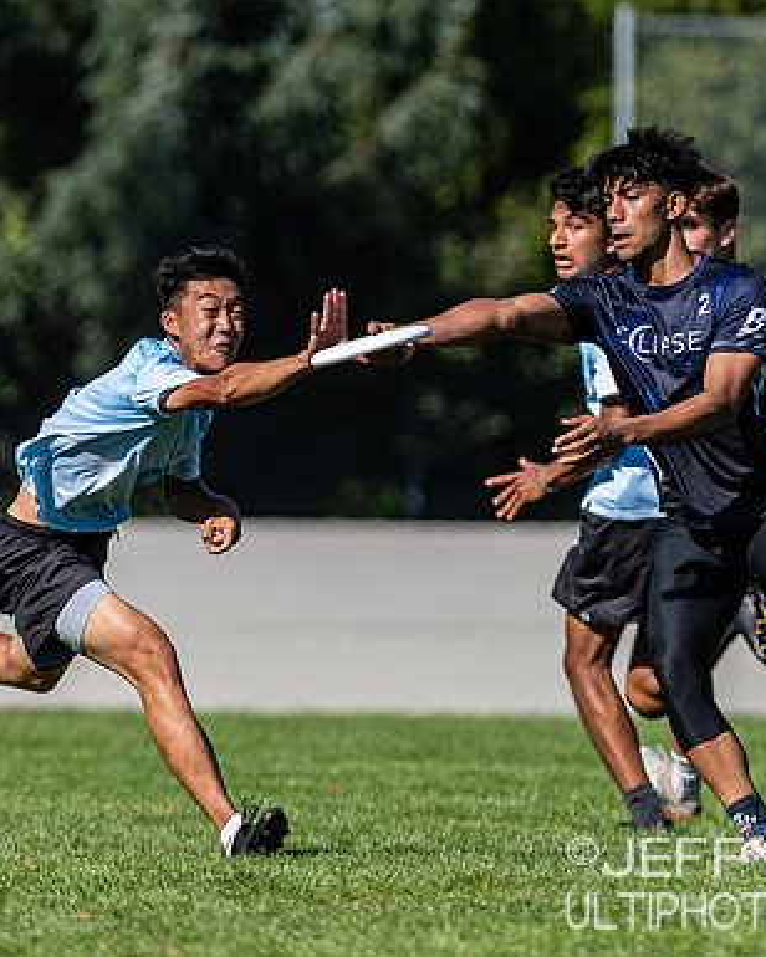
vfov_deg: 1.7
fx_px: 31399
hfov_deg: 1.4
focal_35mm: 1108
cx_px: 286
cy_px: 385
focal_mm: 300
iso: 100
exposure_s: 1/1000
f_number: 4
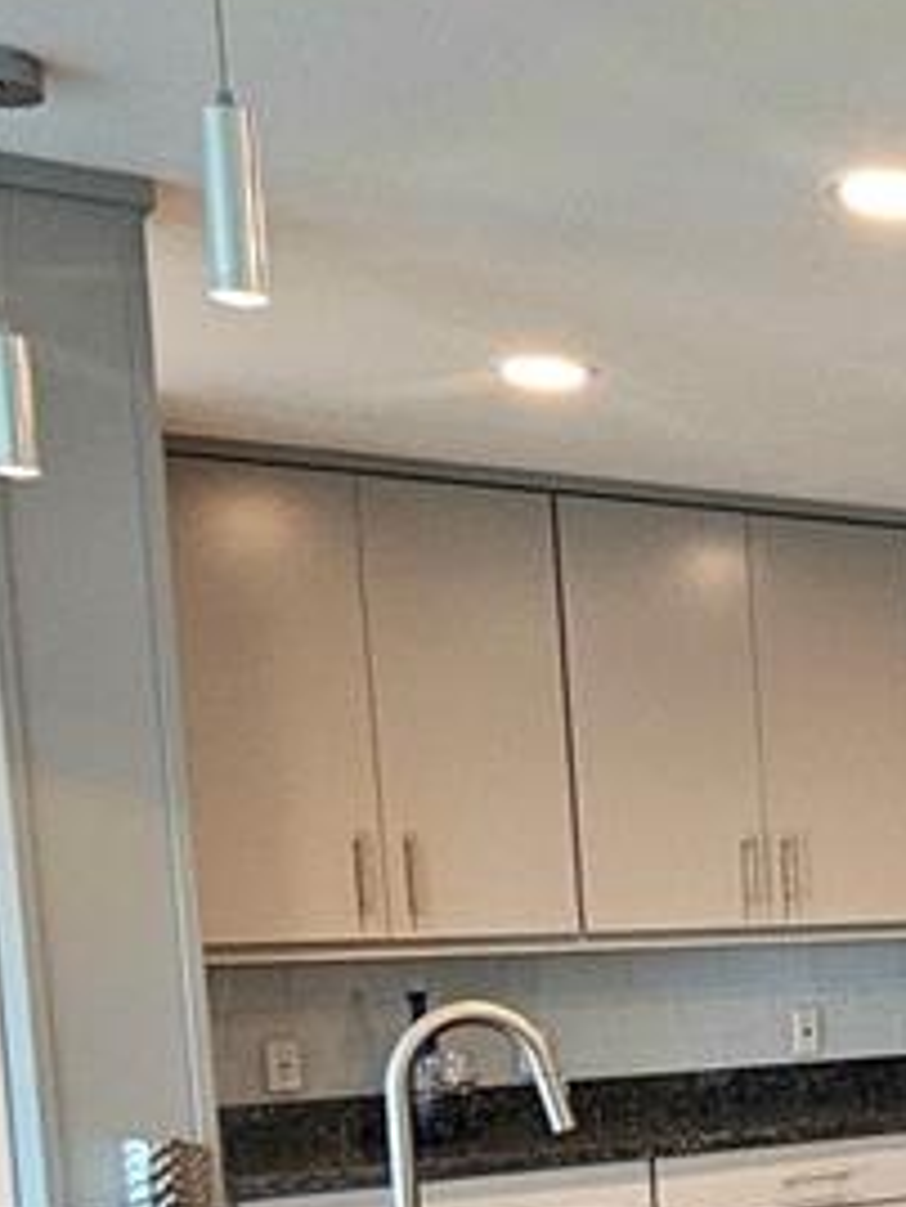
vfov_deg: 31.4
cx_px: 1431
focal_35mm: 58
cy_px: 1122
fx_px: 2022
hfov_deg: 20.7
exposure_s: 1/60.2
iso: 320
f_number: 2.2
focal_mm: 2.2
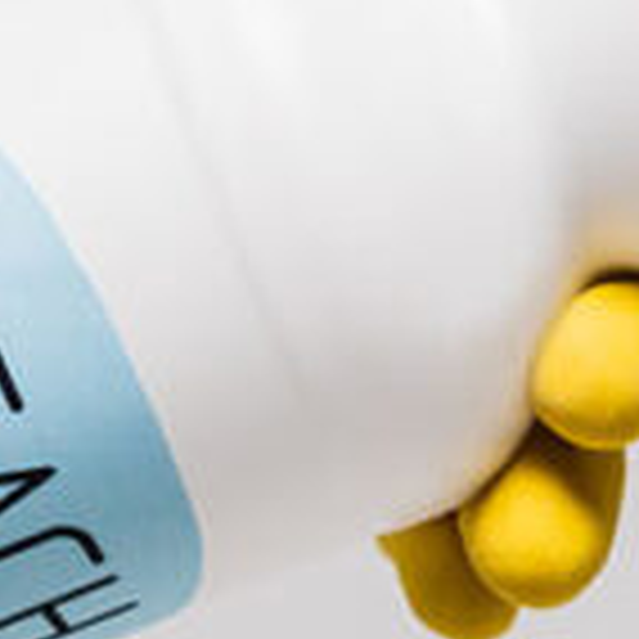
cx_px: 860
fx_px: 6412
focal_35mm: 307
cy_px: 236
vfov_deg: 5.7
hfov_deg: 5.7
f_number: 4.5
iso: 100
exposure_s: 1/160
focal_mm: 50
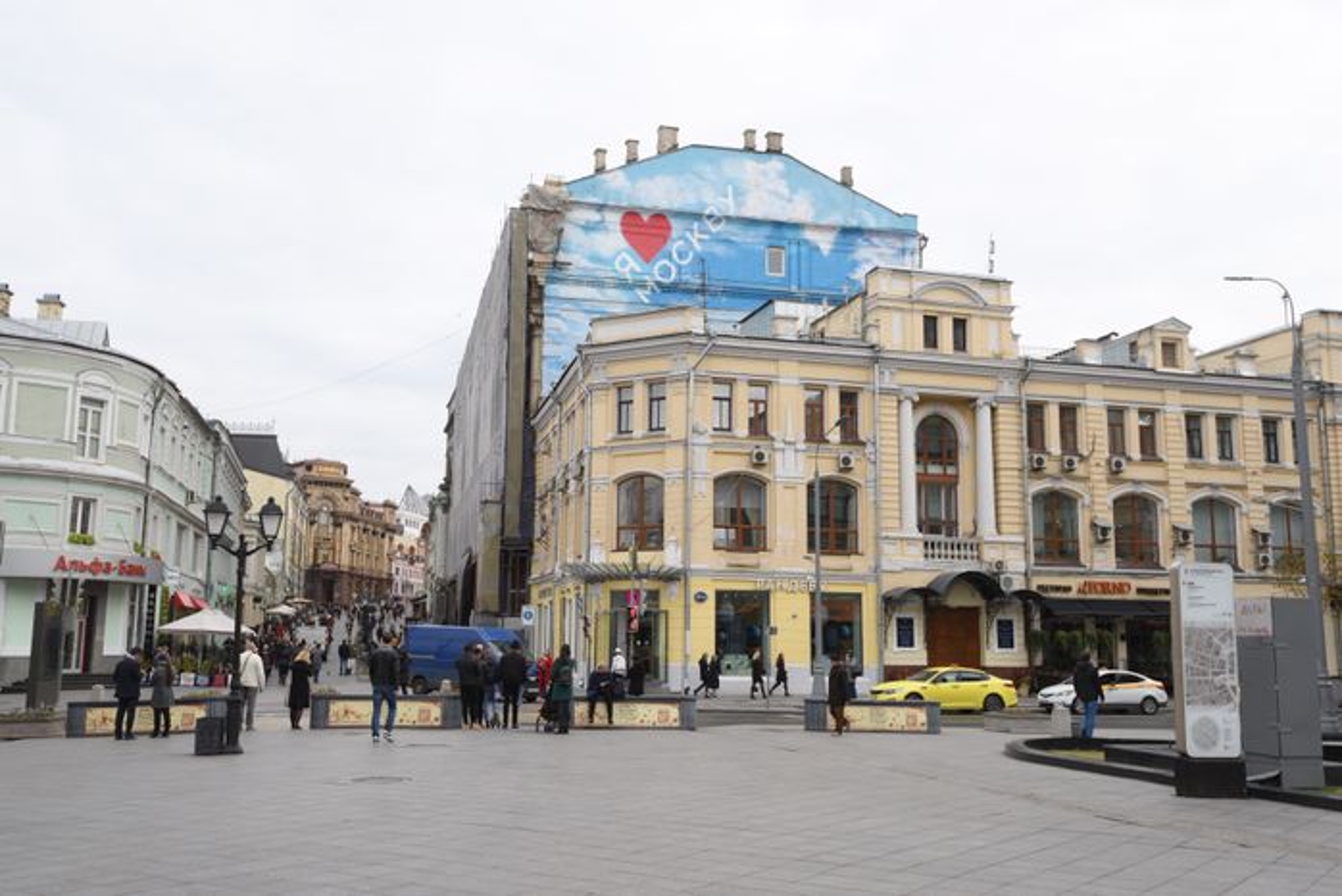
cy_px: 448
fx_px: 1305
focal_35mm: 35
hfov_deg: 54.4
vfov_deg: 37.9
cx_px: 671
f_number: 5
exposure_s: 1/200
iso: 64
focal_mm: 35
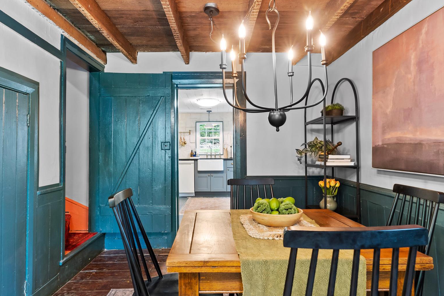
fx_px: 296
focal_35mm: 24
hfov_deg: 73.7
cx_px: 210
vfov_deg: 53.1
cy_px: 157
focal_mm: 18
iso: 500
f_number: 8
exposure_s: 1/2.5
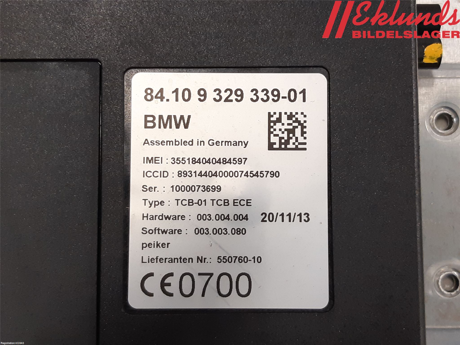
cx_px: 230
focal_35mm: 26
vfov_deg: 53.1
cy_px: 172
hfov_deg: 67.3
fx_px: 346
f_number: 1.7
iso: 125
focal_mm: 3.93
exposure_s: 1/50
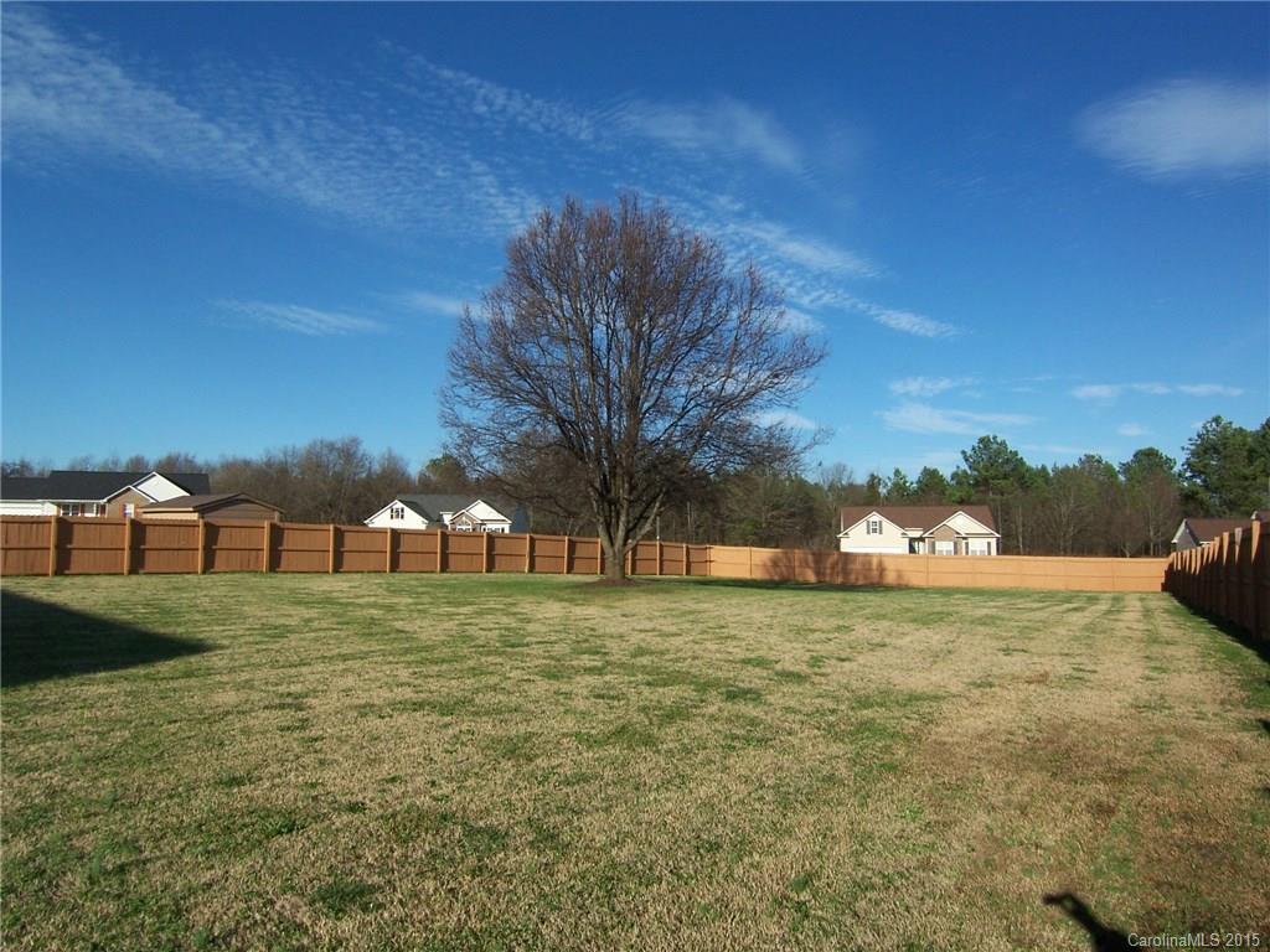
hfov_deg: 73.9
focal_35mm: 23
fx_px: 844
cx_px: 635
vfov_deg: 58.9
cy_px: 476
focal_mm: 3.8
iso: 64
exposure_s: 1/400
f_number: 5.6
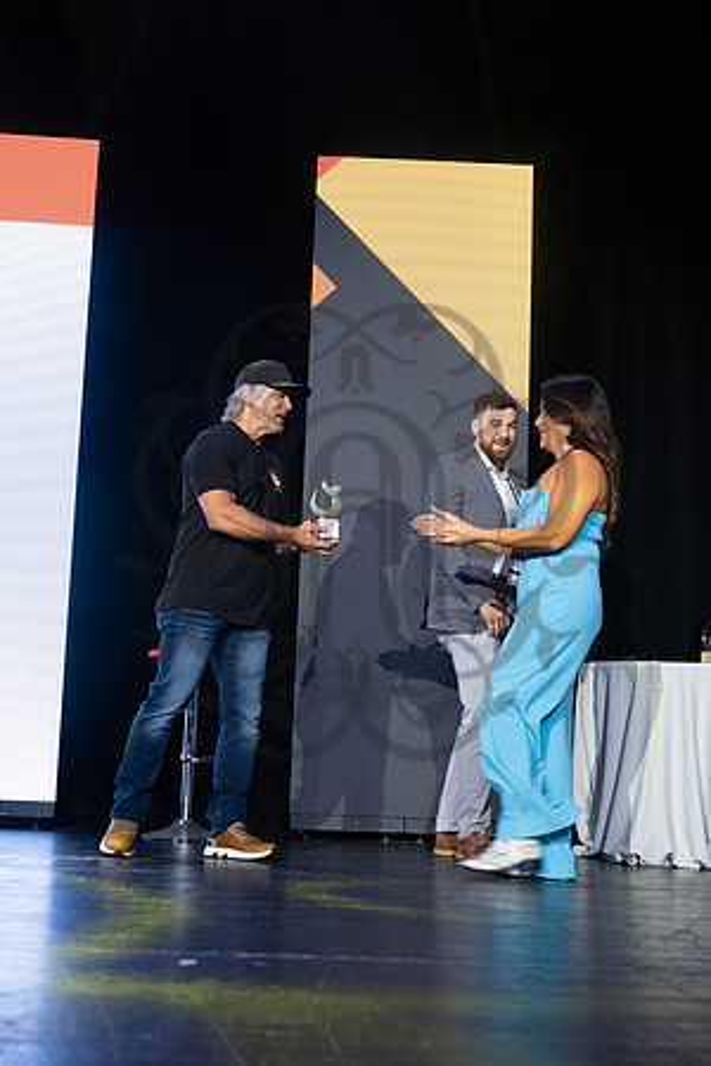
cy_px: 533
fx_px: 1481
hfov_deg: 27.0
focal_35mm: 50
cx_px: 356
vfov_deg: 39.6
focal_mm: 50
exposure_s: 1/125
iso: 1600
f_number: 4.5
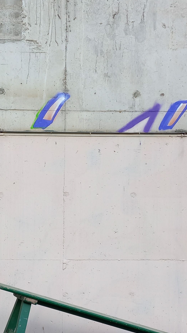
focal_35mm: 59
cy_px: 214
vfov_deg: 35.2
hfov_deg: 20.1
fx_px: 520
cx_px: 25
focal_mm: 4.65
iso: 50
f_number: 1.8
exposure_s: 1/129
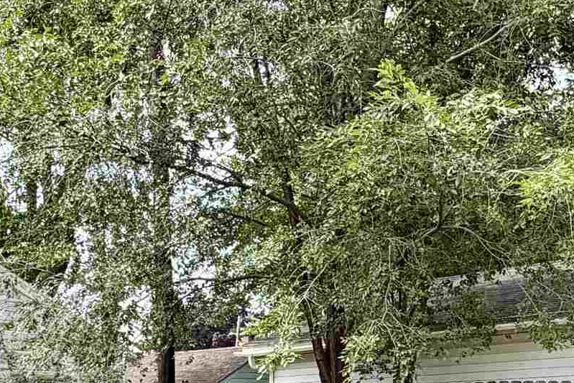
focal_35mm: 56
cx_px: 335
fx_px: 893
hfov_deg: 35.5
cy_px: 418
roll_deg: +1.3
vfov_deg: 22.8
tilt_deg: +0.1
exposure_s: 1/502
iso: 50
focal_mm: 2.22
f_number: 2.2
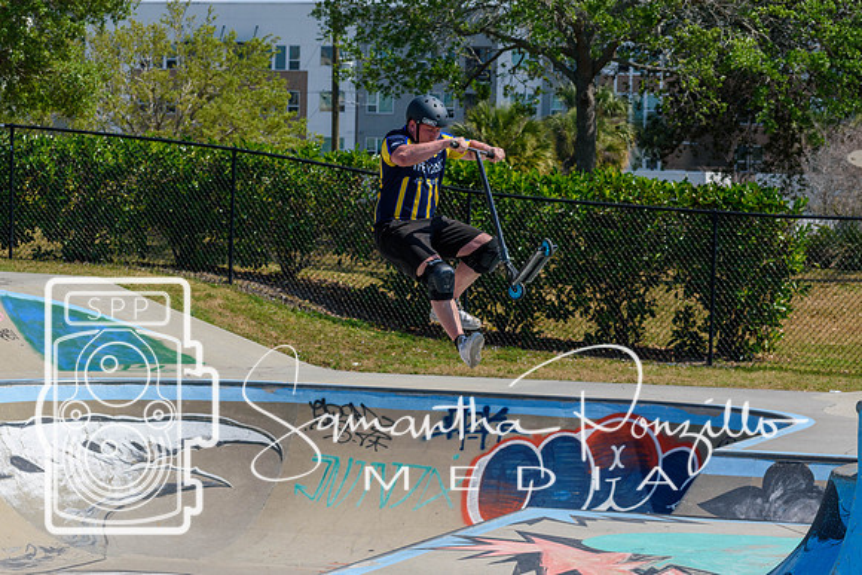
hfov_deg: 17.5
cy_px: 288
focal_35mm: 117
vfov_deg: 11.7
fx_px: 2802
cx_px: 431
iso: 200
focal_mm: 78
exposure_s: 1/1000
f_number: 8
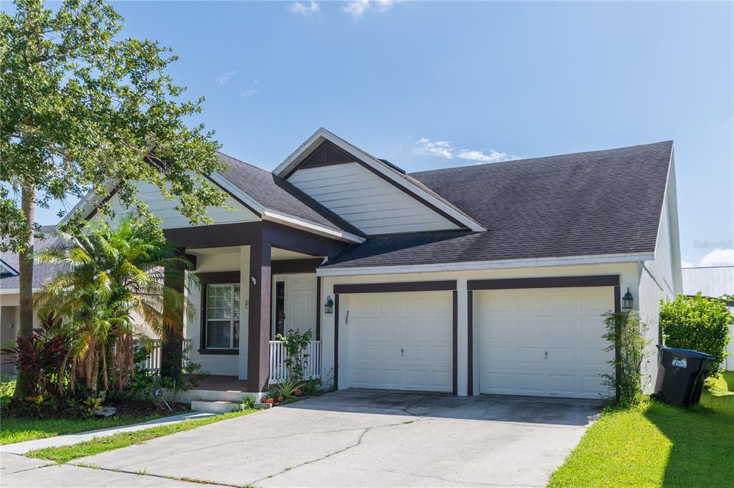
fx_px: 509
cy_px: 244
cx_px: 367
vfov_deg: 51.2
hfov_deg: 71.5
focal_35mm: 25
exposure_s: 1/640
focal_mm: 17
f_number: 9
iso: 250
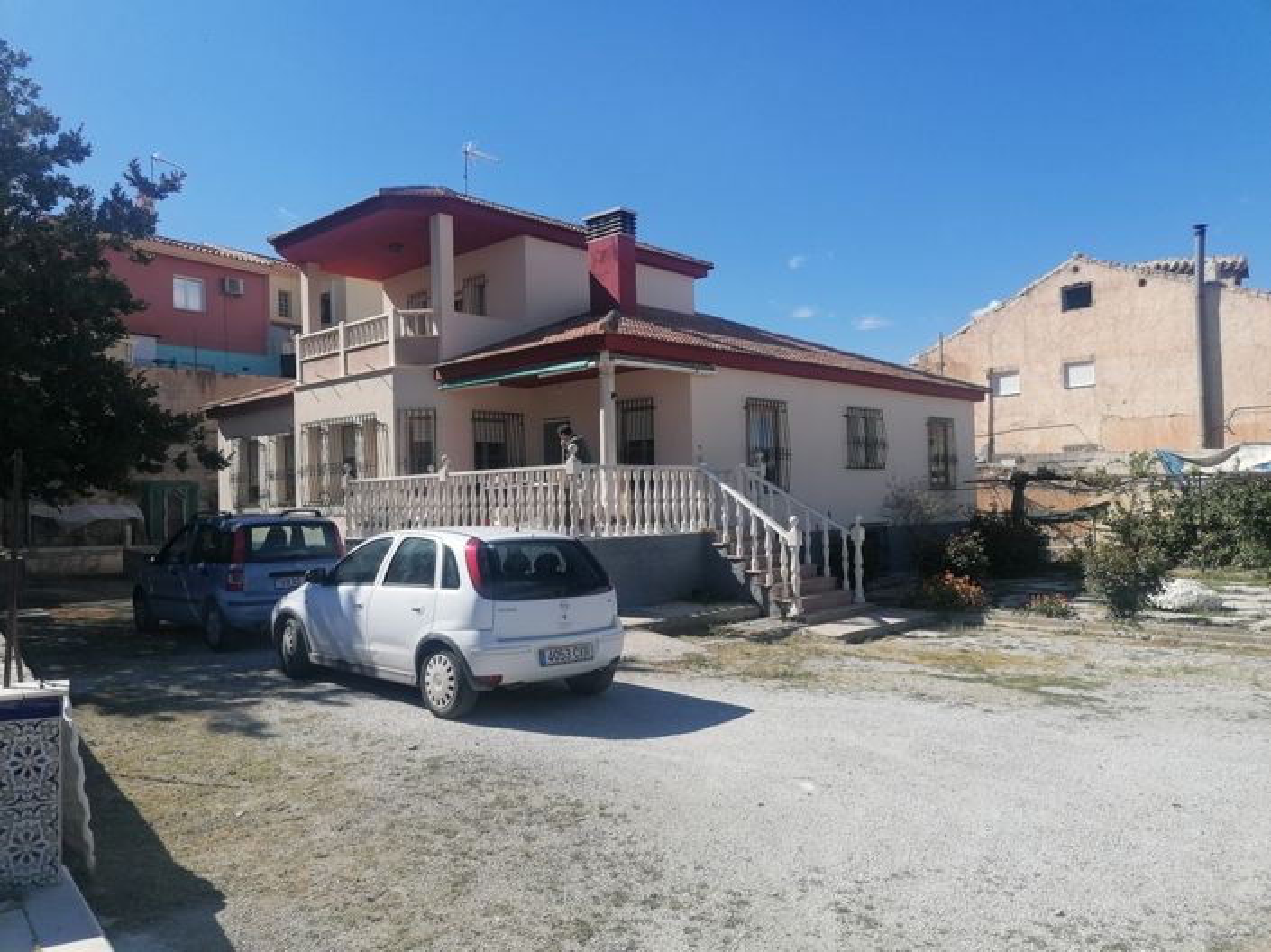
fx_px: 991
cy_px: 476
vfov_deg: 51.3
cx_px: 636
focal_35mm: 27
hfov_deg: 65.3
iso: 50
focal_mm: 4.75
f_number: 1.8
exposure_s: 1/1613
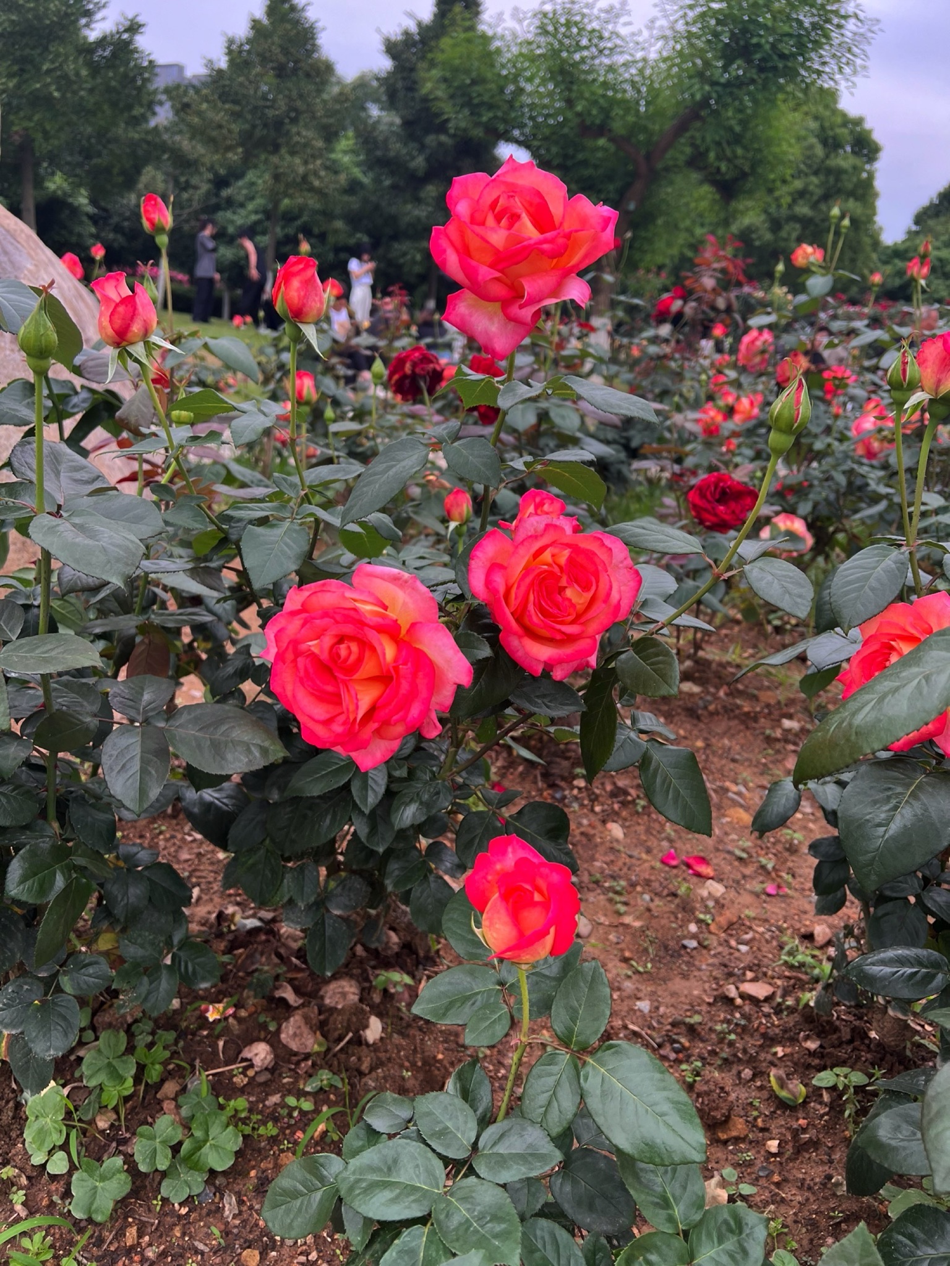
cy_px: 633
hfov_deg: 53.1
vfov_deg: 67.3
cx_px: 475
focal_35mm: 26
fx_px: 951
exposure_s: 1/266
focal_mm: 5.7
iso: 40
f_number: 1.5
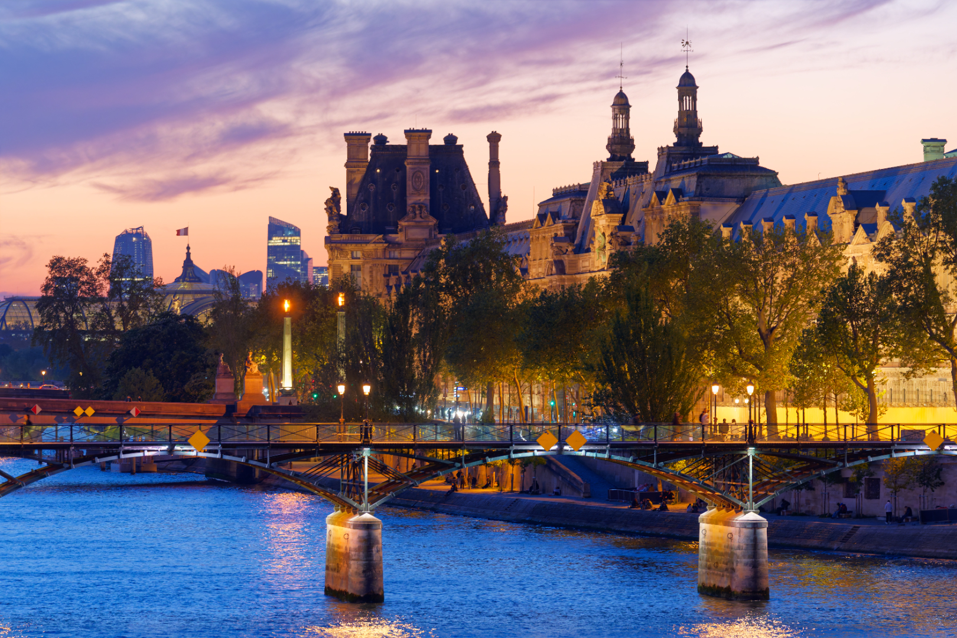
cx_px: 478
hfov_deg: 10.3
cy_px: 319
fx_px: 5316
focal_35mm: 200
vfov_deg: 6.9
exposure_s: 1/8
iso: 800
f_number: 3.2
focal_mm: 200
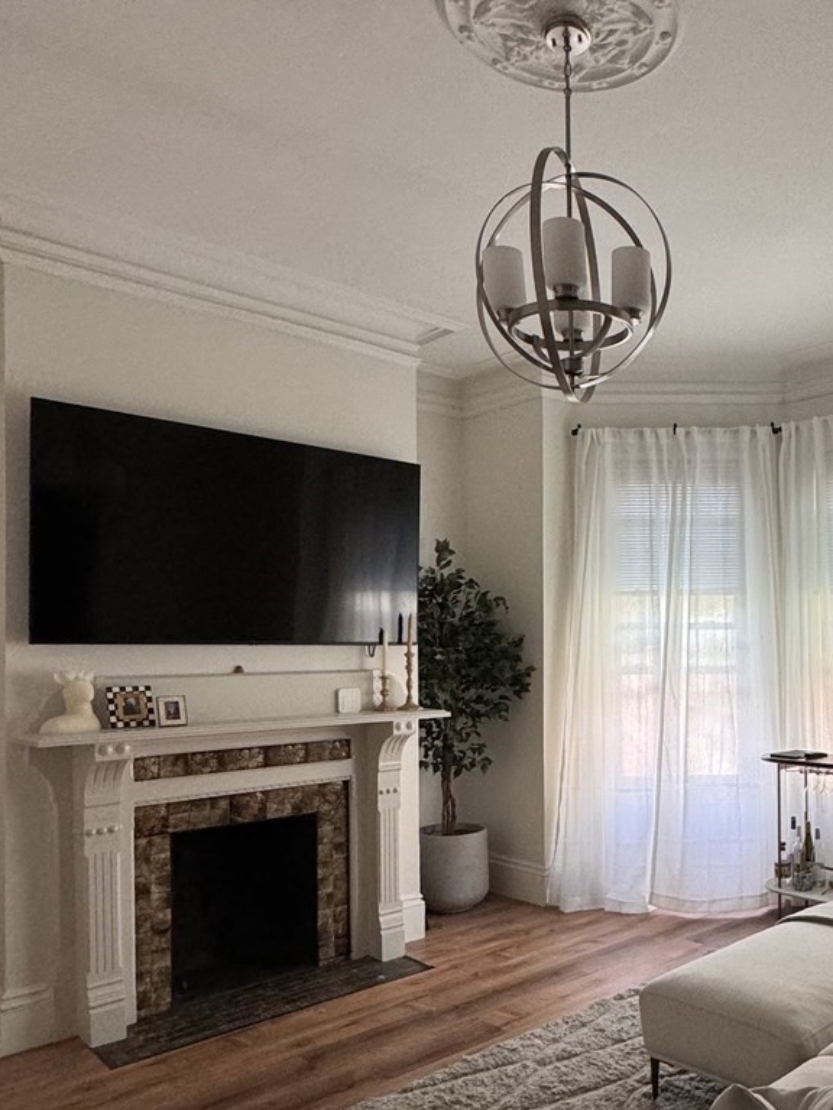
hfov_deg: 45.9
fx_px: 898
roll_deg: +0.4
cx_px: 720
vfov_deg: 63.1
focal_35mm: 28
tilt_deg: -0.2
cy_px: 646
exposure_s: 1/99
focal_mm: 2.22
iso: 200
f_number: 2.2
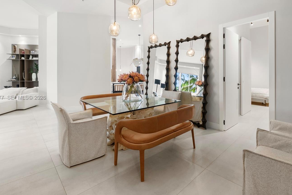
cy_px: 98
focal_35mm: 16
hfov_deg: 96.6
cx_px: 155
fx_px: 130
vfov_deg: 73.8
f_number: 8
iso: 400
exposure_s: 1/20
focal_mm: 13
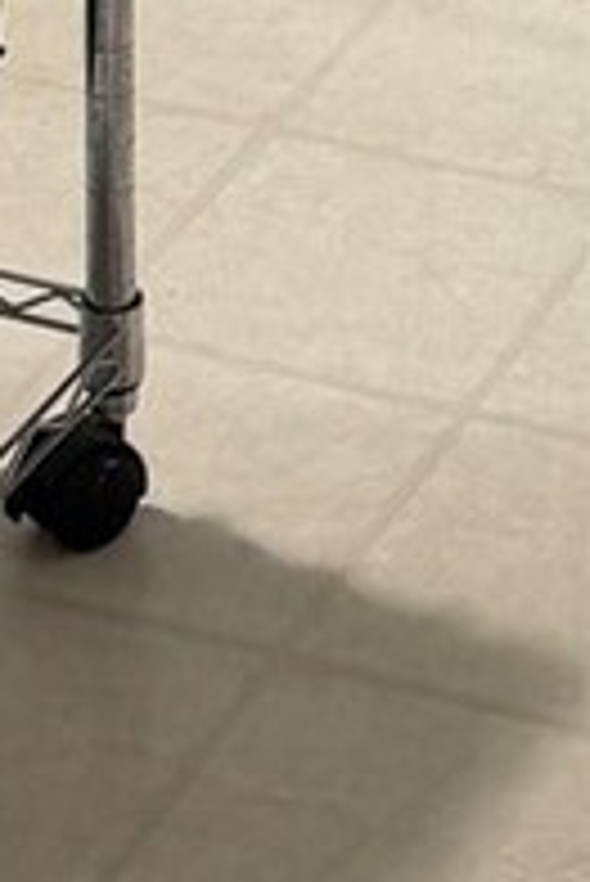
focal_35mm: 183
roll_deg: +0.9
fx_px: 4490
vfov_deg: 9.1
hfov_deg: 7.5
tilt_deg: -4.8
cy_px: -1746
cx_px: 622
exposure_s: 1/60
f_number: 1.78
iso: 160
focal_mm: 6.76
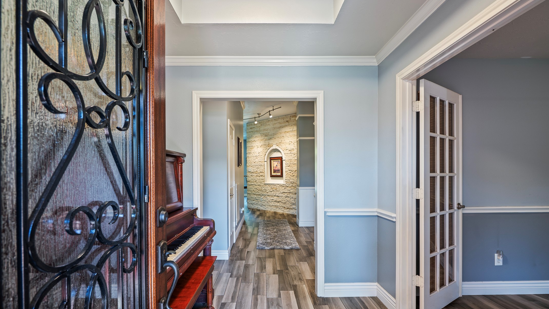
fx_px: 247
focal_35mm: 17
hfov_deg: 95.9
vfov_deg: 63.7
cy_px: 175
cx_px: 271
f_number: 6.3
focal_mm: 16
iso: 125
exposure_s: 1/2
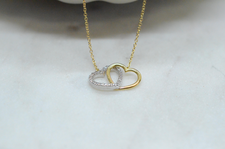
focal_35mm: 60
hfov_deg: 33.5
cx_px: 112
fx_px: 374
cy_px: 74
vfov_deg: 22.5
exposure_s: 1/2500
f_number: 6.3
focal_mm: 40
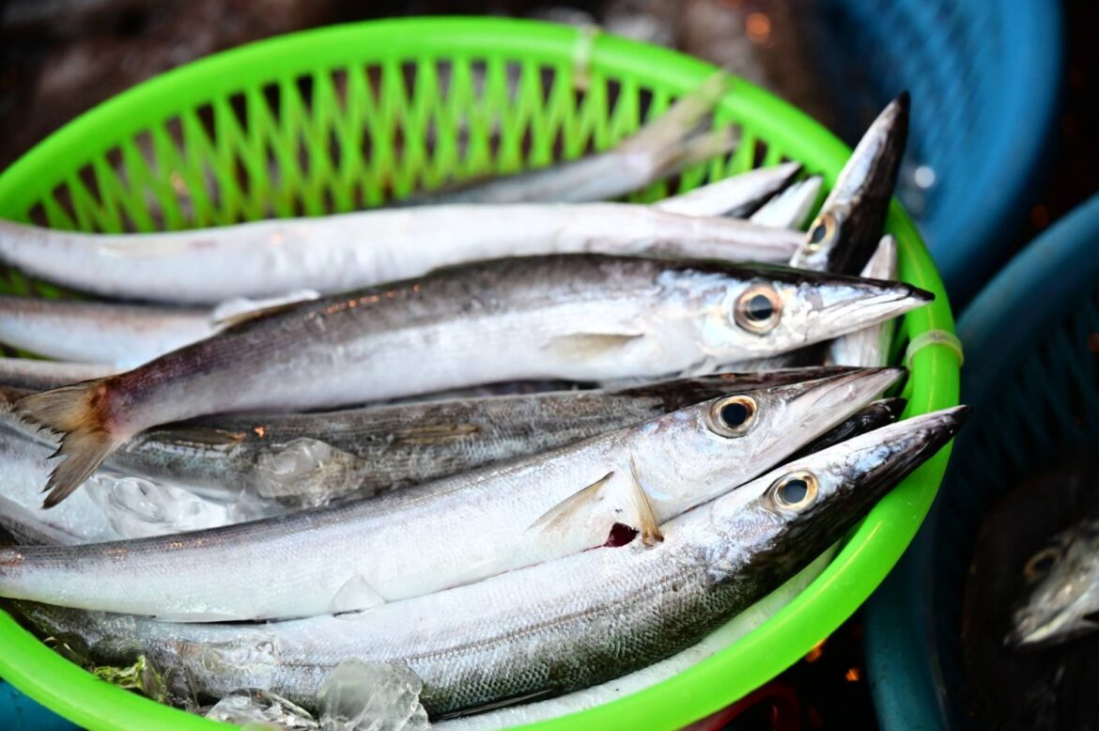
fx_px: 4575
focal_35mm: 150
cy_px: 366
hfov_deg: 13.7
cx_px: 550
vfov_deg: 9.1
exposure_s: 1/200
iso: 1600
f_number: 4.5
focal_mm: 150
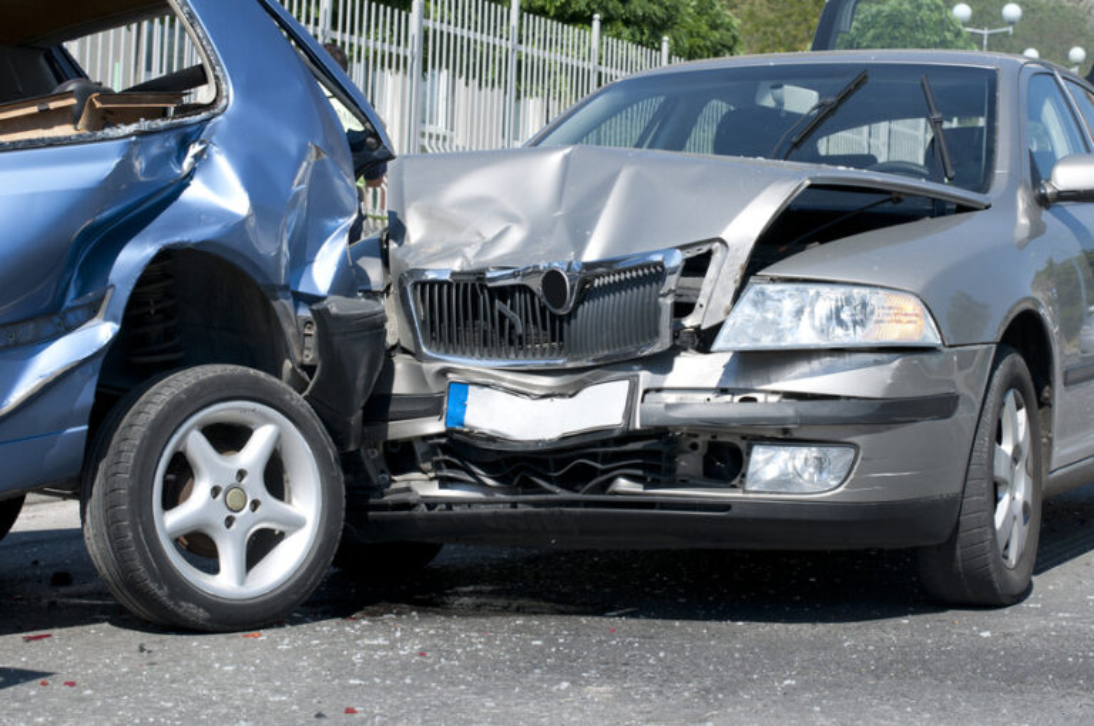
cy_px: 363
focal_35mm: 75
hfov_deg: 27.0
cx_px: 547
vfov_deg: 18.1
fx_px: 2276
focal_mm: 50
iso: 200
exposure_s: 1/320
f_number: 10
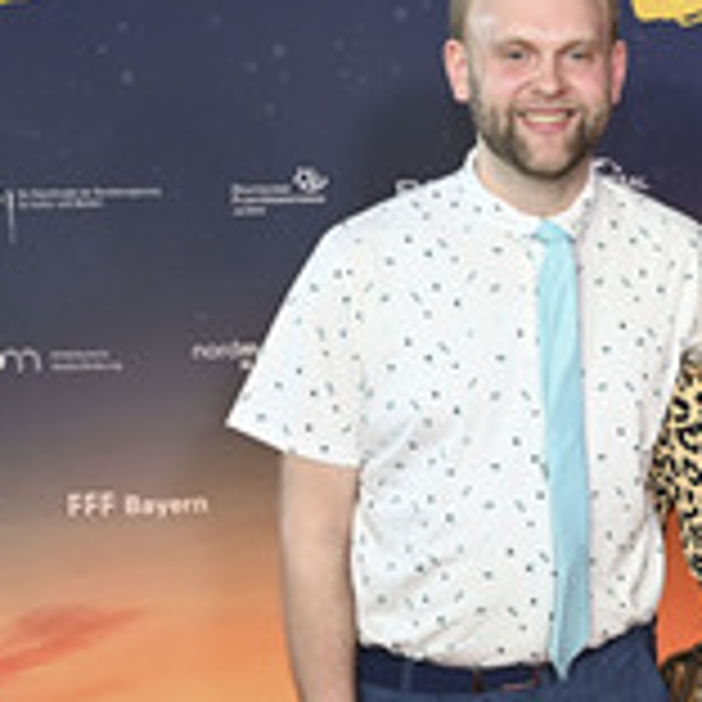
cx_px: 983
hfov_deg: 18.4
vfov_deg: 20.2
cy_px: 338
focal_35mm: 86
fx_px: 1973
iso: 1000
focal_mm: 35
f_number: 4.5
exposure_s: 1/160
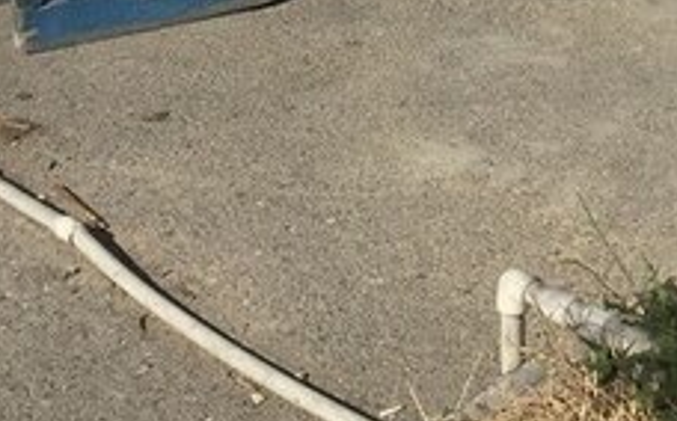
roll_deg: -0.8
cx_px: 475
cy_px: -197
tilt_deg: -16.8
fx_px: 1640
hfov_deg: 23.2
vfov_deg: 13.8
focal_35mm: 89
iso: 32
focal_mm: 4.15
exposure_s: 1/3968
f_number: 2.2
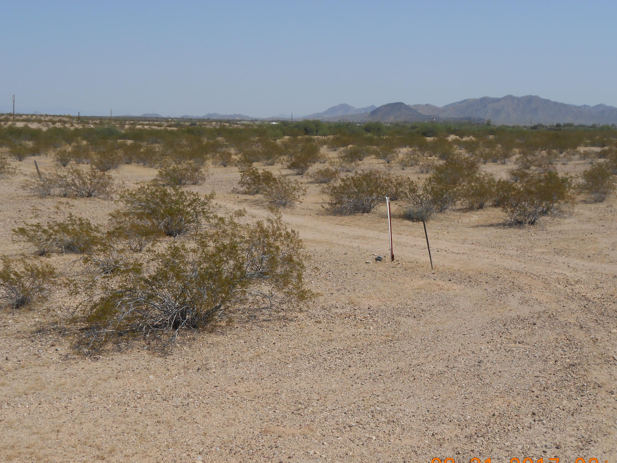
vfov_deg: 29.1
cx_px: 330
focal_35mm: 50
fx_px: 891
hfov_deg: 38.2
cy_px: 260
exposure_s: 1/1000
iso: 80
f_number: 4.5
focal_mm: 7.8
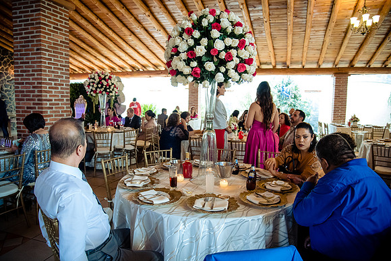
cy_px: 130
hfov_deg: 72.7
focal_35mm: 24
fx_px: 266
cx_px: 196
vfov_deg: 52.3
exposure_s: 1/160
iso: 3200
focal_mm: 24
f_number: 4
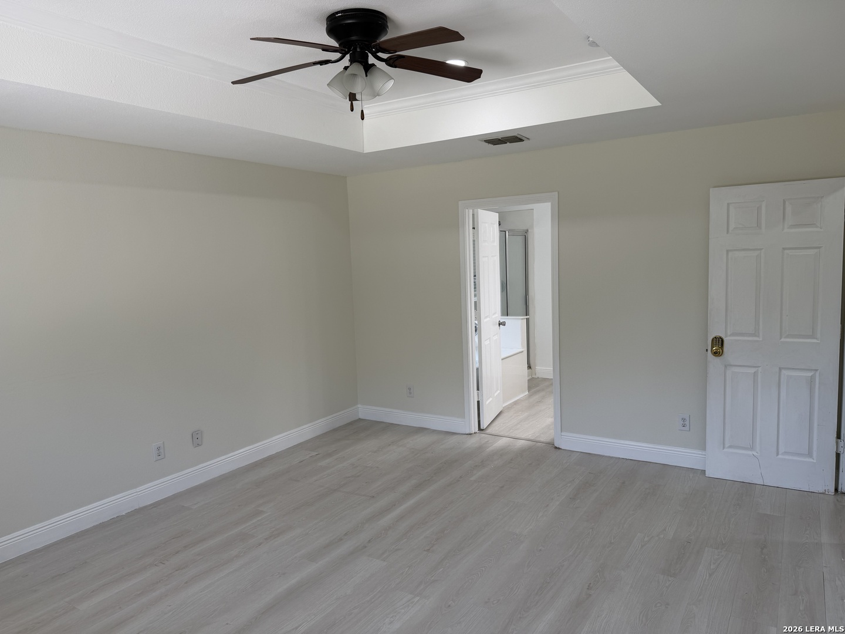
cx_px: 422
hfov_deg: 71.6
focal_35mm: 24
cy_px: 317
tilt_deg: -6.0
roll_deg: +3.0
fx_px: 586
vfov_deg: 56.8
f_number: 1.78
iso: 64
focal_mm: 6.76
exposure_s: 1/161
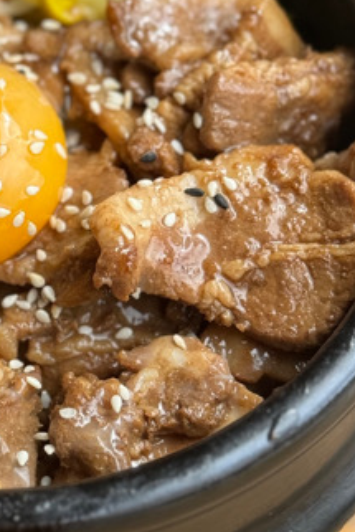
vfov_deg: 16.5
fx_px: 1832
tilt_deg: -58.7
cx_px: -17
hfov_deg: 10.9
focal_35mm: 124
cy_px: 241
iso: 64
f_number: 1.78
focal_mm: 6.76
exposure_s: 1/409
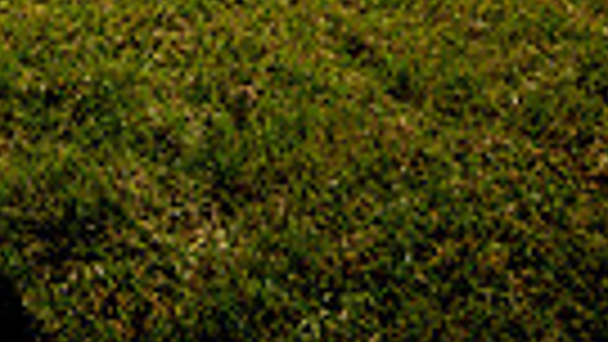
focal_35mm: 84
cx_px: 122
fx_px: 1354
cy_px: -657
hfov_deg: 24.9
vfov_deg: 10.5
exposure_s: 1/250
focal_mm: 24
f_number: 7.1
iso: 100
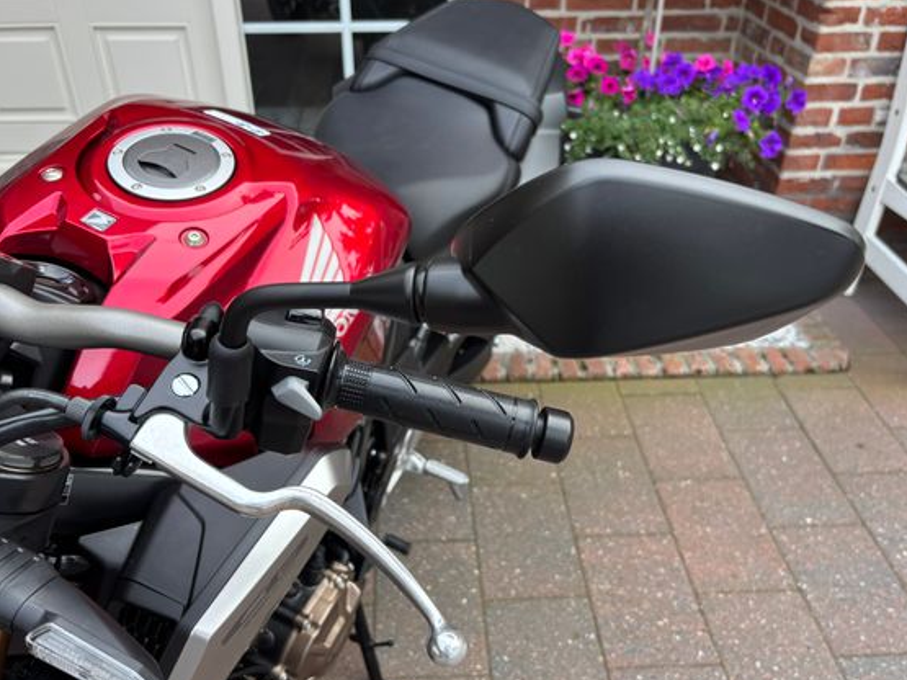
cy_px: 361
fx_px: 786
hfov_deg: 60.0
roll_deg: +0.1
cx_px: 441
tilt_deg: -35.0
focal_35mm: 30
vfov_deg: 46.8
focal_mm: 5.96
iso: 50
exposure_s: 1/121
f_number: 1.6
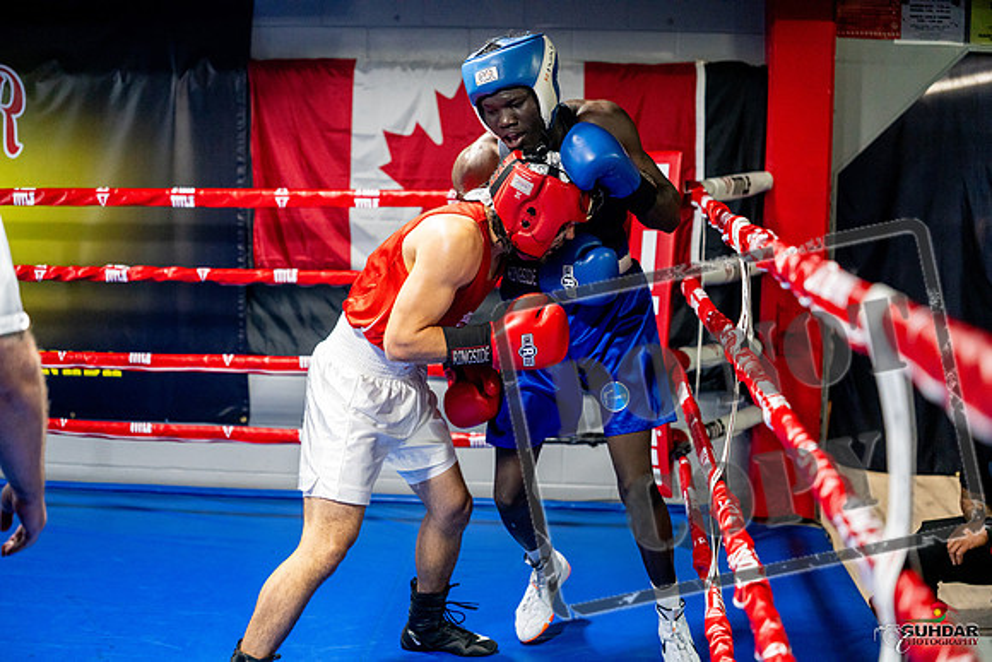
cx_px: 496
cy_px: 331
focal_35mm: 50
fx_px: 1378
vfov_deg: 27.0
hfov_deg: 39.6
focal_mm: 50
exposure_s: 1/1000
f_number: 2
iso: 4000
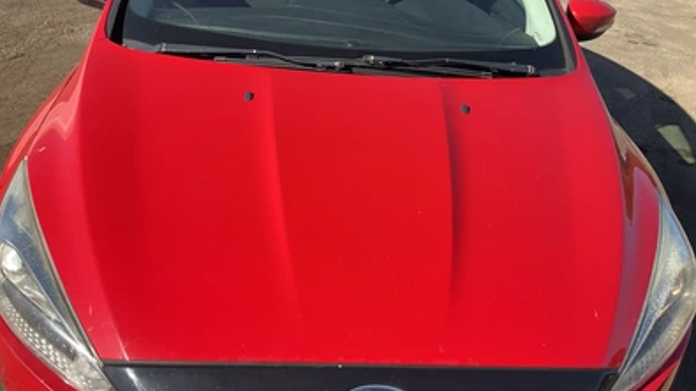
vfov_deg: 36.6
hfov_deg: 61.0
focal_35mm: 32
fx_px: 590
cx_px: 345
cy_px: 183
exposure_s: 1/997
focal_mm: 3
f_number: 1.8
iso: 25
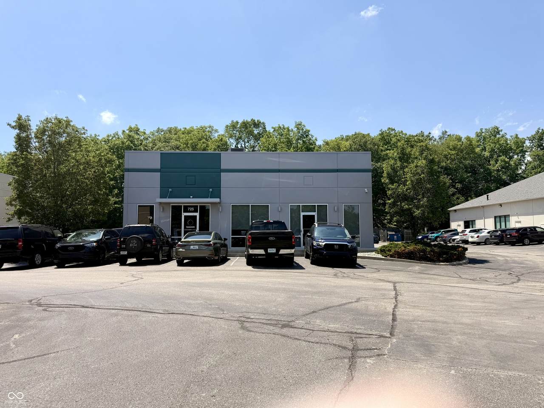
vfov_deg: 56.8
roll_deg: +0.0
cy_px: 204
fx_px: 377
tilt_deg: +4.3
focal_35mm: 24
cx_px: 272
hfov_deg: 71.6
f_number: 1.78
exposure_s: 1/4673
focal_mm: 6.76
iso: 80
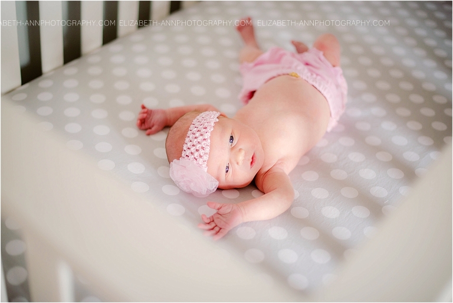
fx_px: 629
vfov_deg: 27.0
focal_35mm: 50
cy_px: 152
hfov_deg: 39.6
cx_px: 226
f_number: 1.4
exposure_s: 1/125
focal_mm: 50
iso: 500
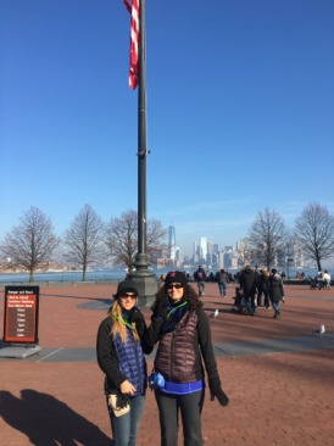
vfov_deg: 61.7
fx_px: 374
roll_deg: +1.9
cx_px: 167
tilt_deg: +7.4
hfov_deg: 48.2
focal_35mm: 29
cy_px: 223
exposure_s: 1/1131
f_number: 2.2
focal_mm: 4.15
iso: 25
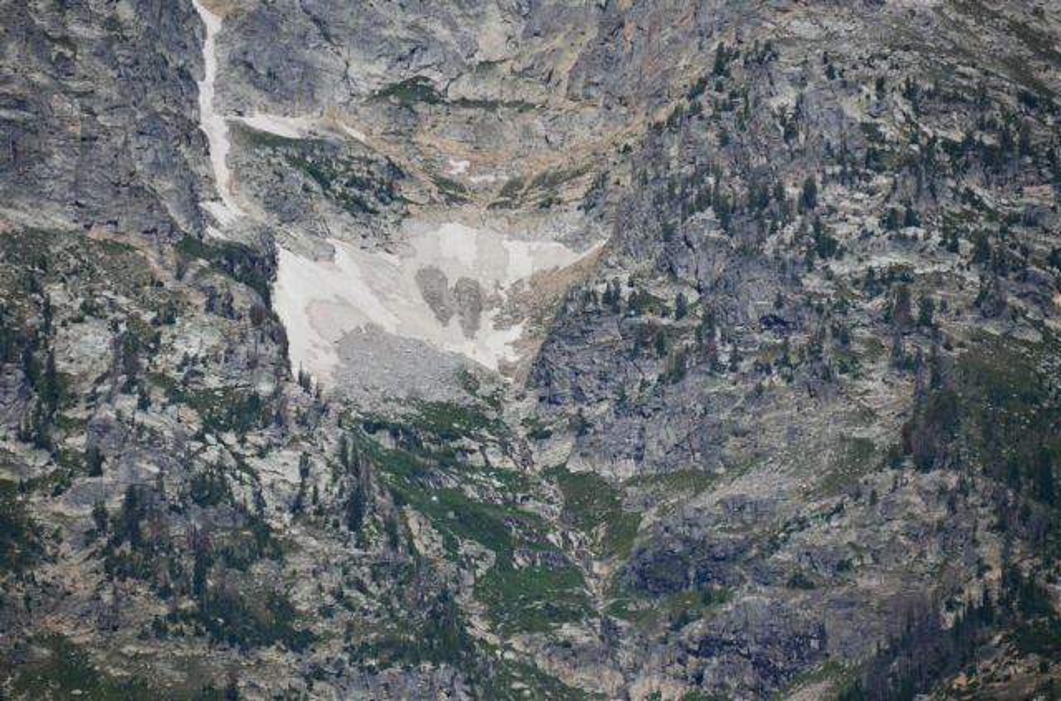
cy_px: 350
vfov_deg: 4.6
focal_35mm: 300
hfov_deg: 6.9
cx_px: 530
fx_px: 8818
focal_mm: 200
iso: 200
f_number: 5.6
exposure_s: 1/1600
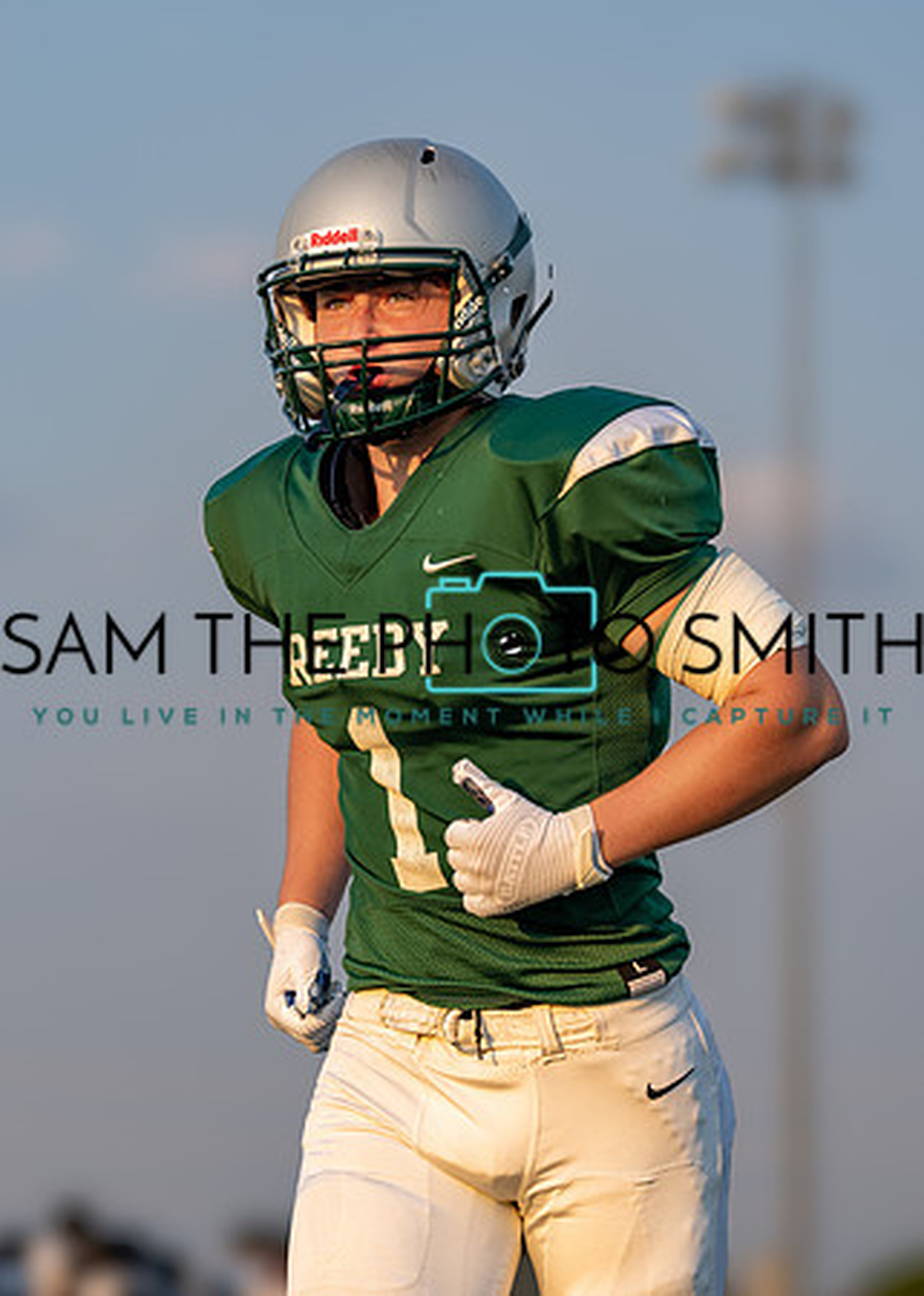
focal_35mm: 161
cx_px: 354
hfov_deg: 8.9
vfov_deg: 12.5
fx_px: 5933
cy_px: 650
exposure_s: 1/1600
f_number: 2.8
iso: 160
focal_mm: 107
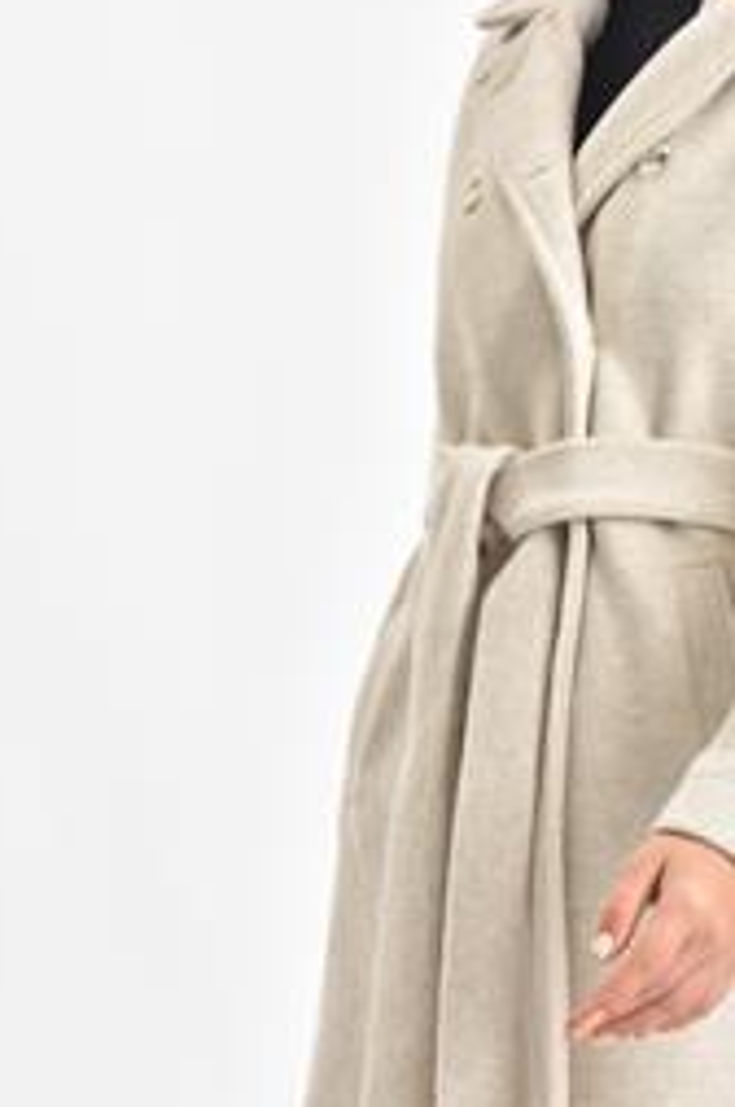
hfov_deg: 5.3
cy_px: 431
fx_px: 7922
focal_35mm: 258
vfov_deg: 8.0
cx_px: 556
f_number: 6.3
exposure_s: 1/160
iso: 100
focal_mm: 145
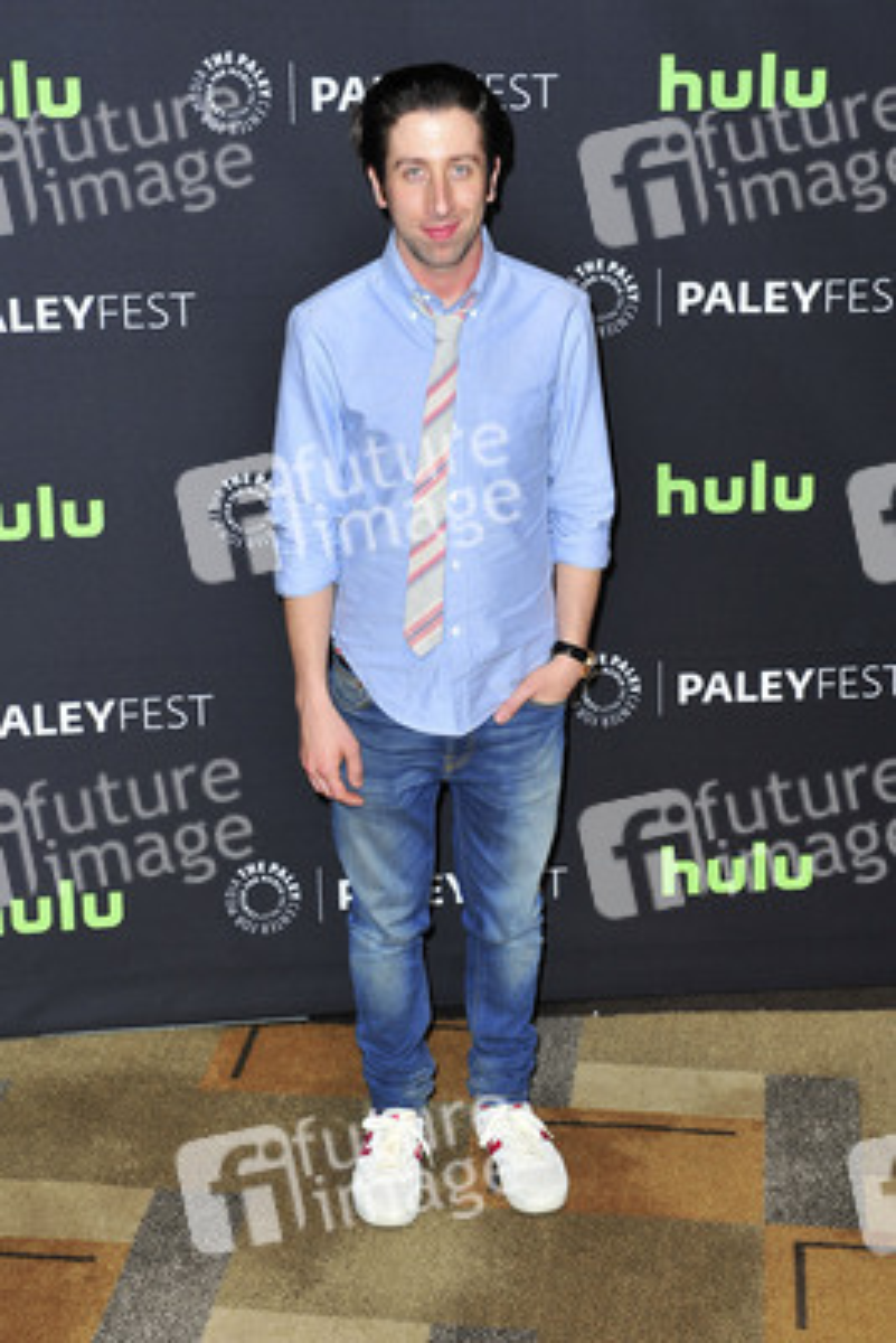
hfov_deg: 27.0
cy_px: 672
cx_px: 448
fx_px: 1865
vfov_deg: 39.6
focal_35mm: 50
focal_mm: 50
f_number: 4.5
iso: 500
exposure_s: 1/320
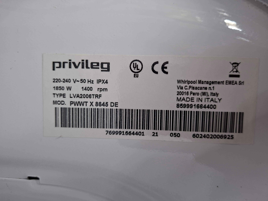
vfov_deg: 58.9
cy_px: 100
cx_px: 134
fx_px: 178
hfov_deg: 73.9
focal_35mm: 23
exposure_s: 1/33
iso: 400
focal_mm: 5.54
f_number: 1.8
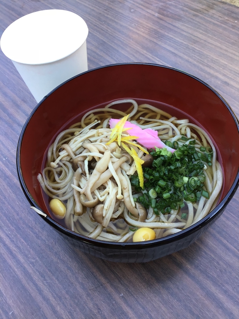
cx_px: 120
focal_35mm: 31
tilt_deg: -57.3
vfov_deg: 58.4
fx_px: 285
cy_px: 160
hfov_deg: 45.4
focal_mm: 3.3
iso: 32
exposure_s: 1/120
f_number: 2.4
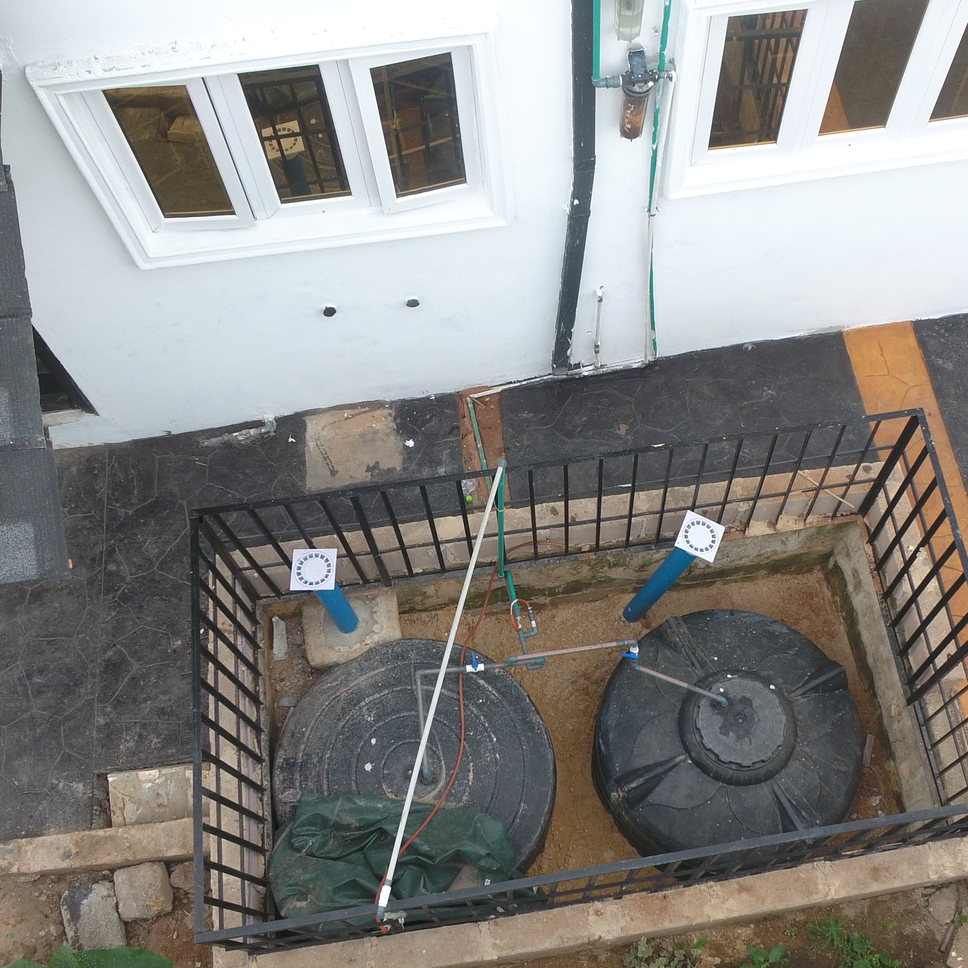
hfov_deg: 45.9
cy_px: 538
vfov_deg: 46.0
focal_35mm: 36
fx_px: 1139
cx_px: 556
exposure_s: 1/100
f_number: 2.8
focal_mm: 3.61
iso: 100
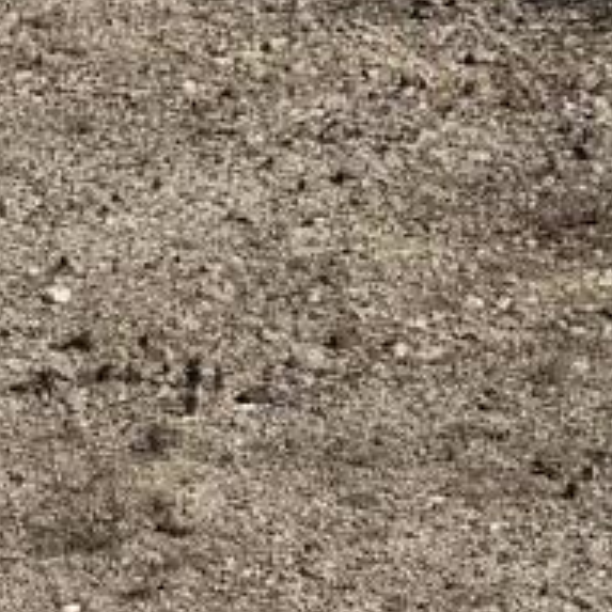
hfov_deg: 7.5
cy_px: -173
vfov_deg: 7.8
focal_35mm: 222
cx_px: -747
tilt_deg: -4.7
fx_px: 4441
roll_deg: -2.2
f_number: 1.78
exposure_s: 1/9091
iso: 80
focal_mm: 6.76
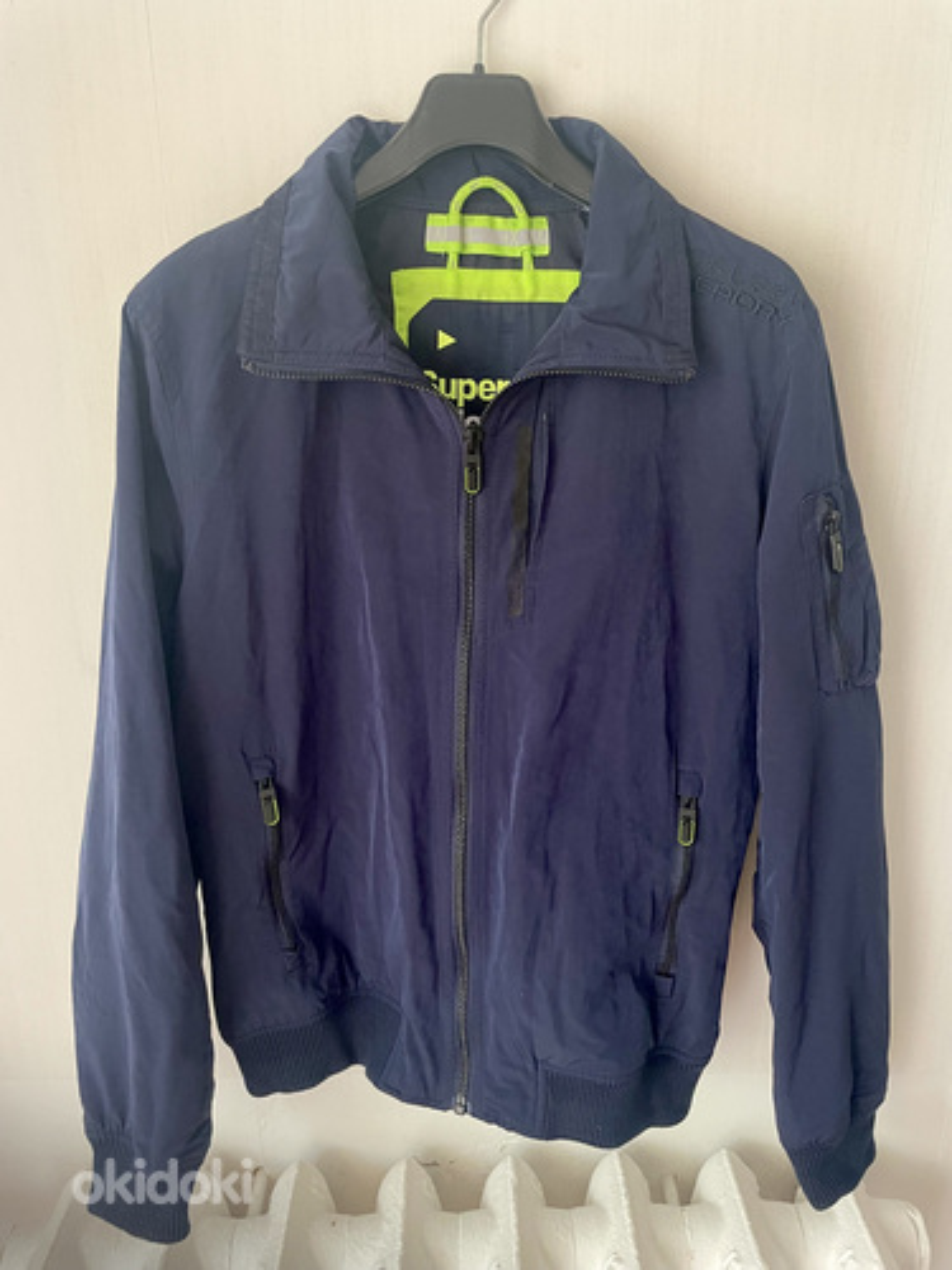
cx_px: 476
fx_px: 953
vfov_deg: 67.3
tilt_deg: -18.1
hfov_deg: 53.1
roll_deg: +0.4
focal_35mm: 26
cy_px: 635
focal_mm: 4.2
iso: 400
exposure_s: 1/60
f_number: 1.6
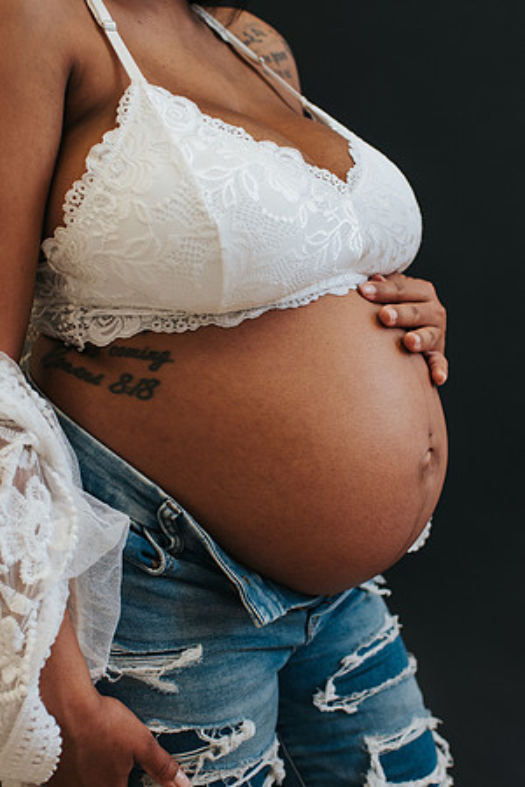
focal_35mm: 53
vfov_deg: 37.7
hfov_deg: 25.7
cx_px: 266
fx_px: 1152
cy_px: 393
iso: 400
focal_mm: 35
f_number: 2.8
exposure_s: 1/125
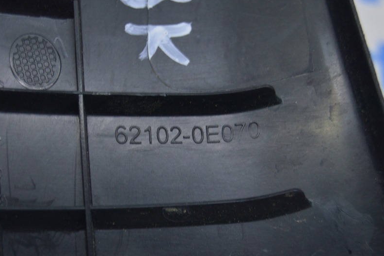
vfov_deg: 12.8
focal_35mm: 107
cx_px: 214
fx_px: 1137
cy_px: 153
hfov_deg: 19.2
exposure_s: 1/20
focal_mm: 55
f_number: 5.6
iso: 400
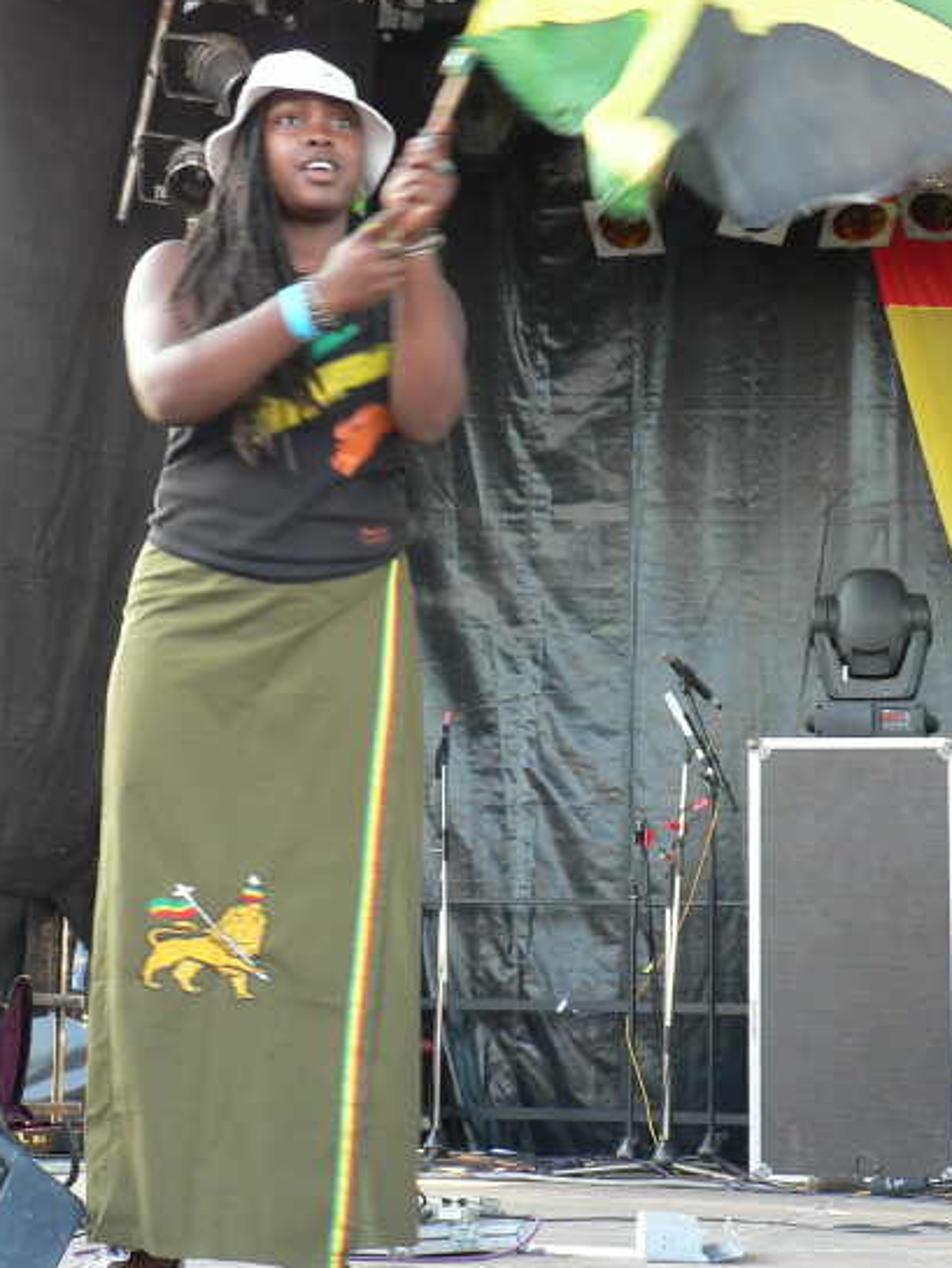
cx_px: 463
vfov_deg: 25.7
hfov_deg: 19.4
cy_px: 628
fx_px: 2786
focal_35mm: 76
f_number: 3.2
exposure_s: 1/30
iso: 100
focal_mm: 11.8
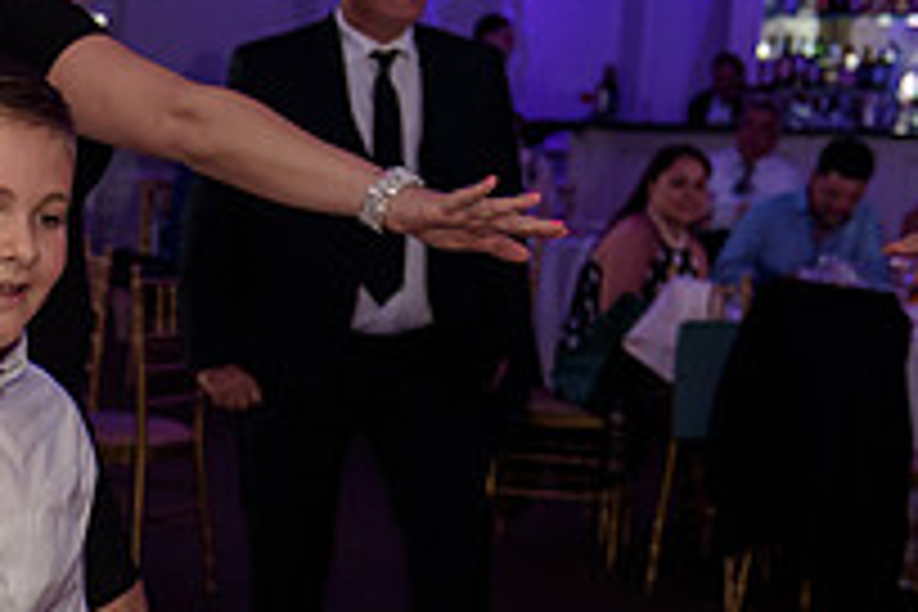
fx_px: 2754
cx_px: -94
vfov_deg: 12.5
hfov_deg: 18.2
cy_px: 659
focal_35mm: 108
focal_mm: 38
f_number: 3.2
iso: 1600
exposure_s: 1/125
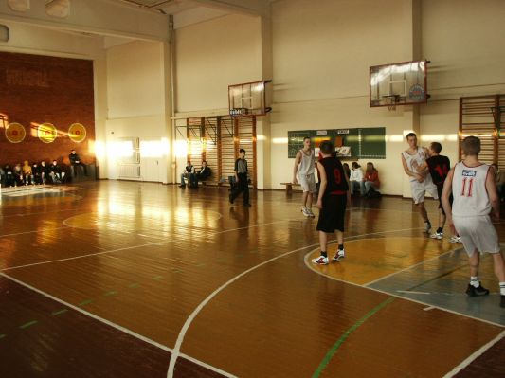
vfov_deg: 40.7
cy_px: 189
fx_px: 510
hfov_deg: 52.7
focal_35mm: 35
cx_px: 252
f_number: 3
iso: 200
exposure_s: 1/180
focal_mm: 7.18
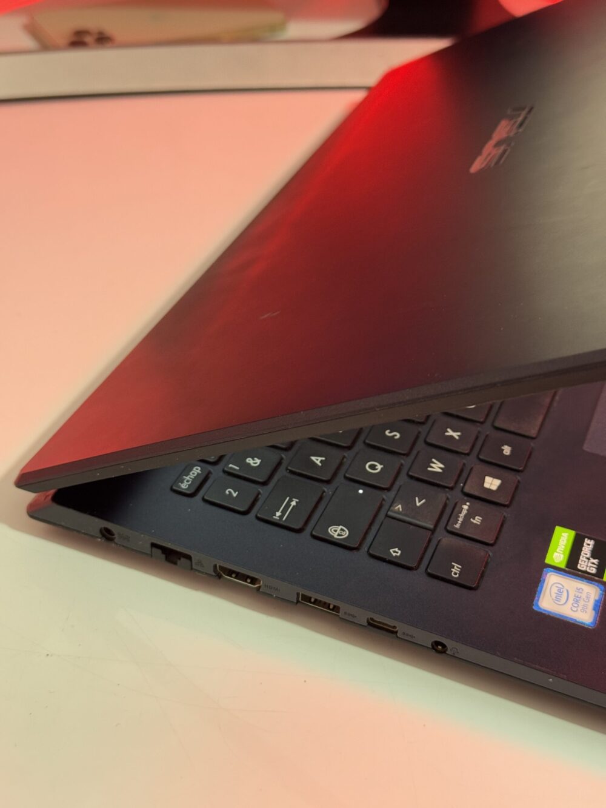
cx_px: 303
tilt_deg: -37.7
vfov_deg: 39.7
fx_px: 1120
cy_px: 404
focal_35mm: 48
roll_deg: -4.1
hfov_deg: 30.3
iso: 500
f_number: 1.78
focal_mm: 6.76
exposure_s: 1/40
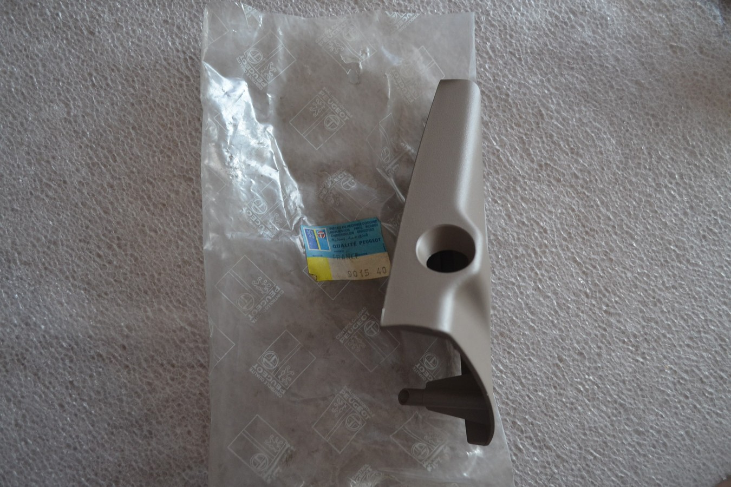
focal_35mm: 33
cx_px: 366
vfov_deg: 40.0
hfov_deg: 57.2
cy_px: 244
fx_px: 670
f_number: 4
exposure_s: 1/60
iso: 560
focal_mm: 22
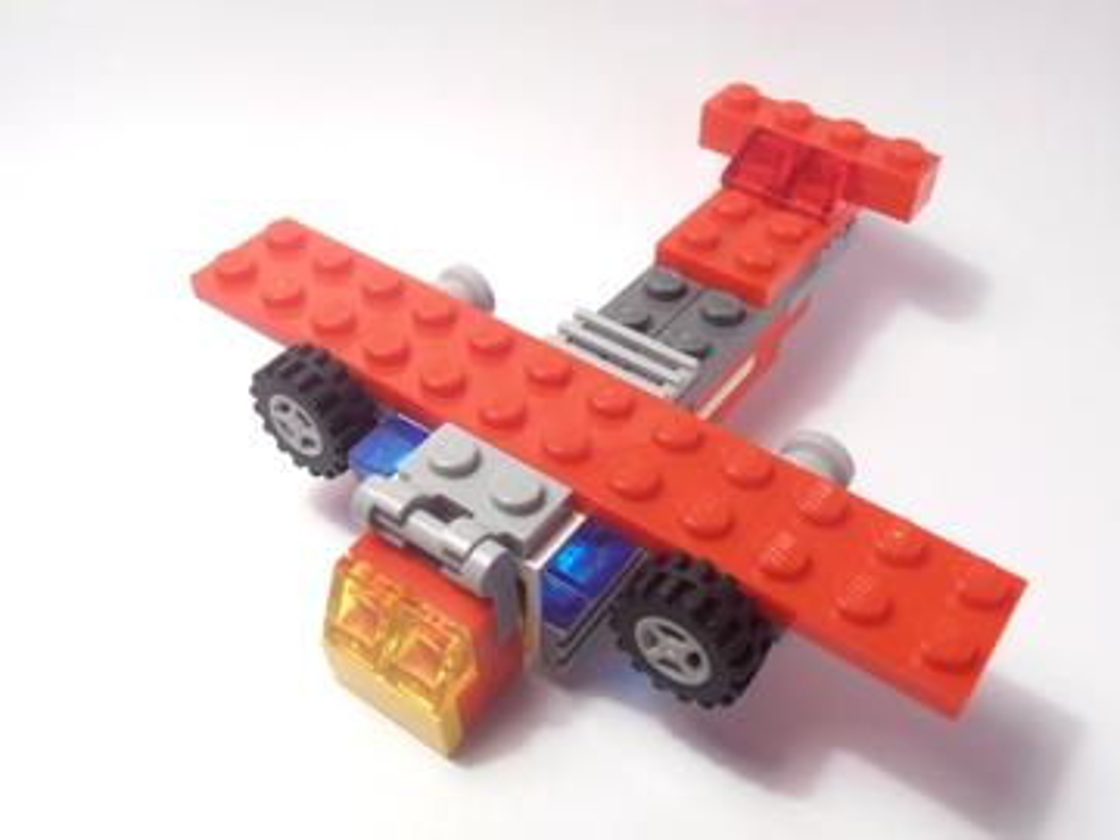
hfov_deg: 50.1
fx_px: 1197
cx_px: 560
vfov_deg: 38.7
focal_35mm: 37
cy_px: 420
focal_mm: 6.61
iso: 80
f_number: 3.9
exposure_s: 1/50
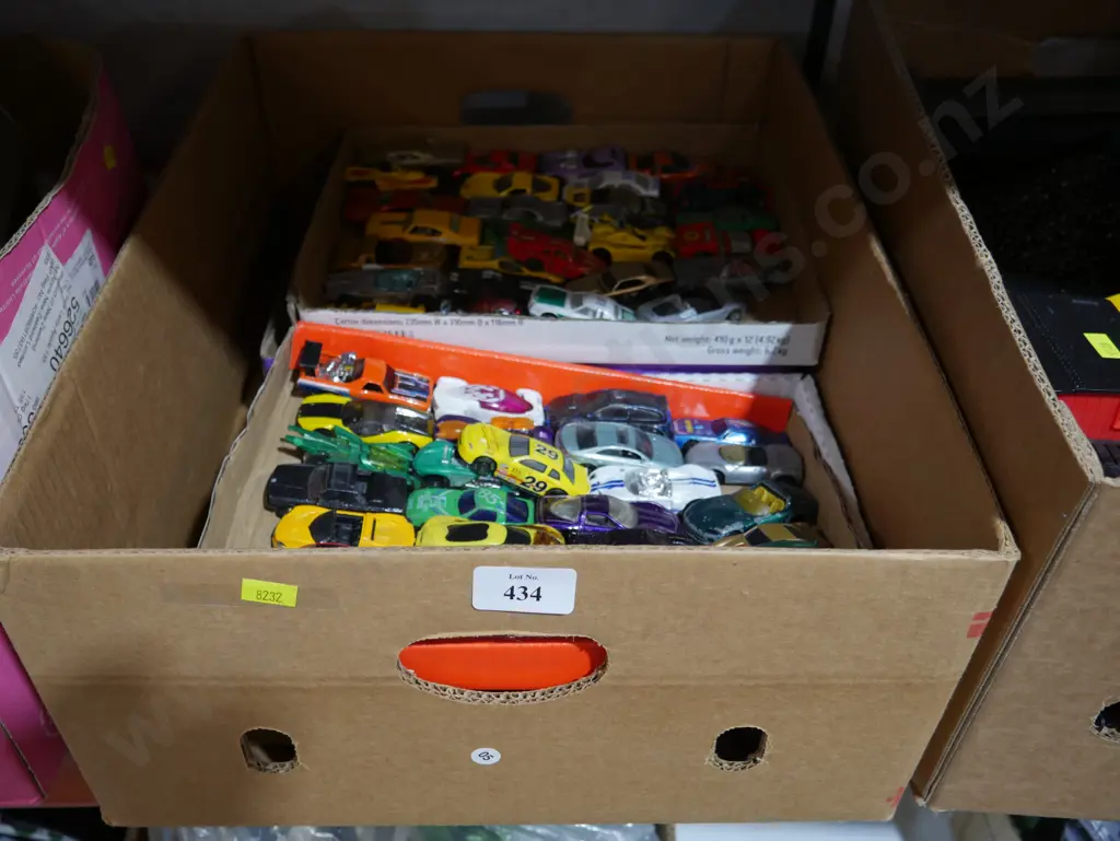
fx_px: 1036
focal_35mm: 32
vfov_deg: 44.2
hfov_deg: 56.8
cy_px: 420
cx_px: 560
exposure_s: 1/60
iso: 400
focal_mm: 16
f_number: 3.6
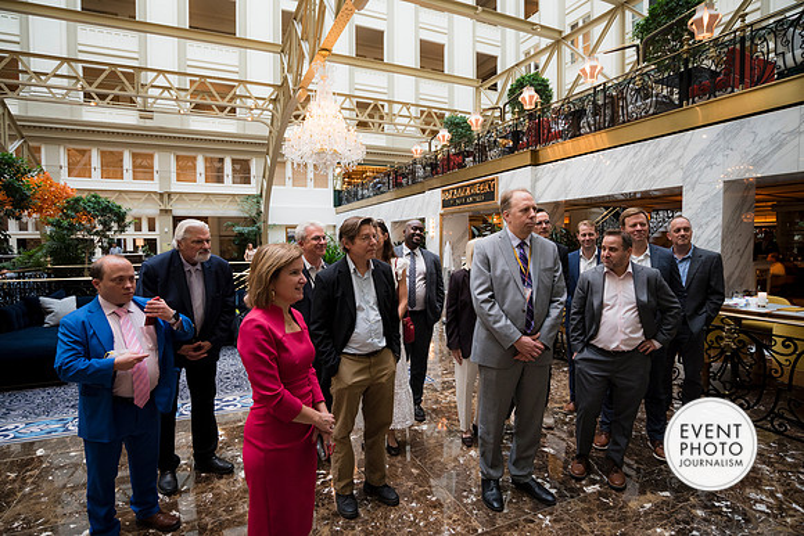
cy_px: 268
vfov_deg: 67.4
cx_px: 402
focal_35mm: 18
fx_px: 402
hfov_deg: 90.0
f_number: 3.5
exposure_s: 1/125
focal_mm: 18
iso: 900
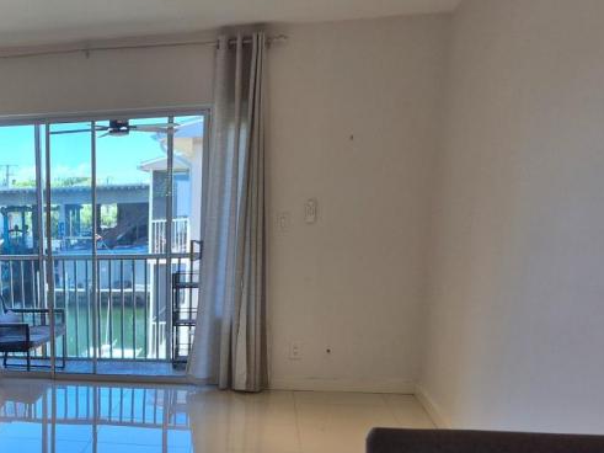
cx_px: 58
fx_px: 785
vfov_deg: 30.8
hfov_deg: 39.0
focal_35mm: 45
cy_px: 404
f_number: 1.8
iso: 32
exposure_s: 1/120
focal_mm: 5.4
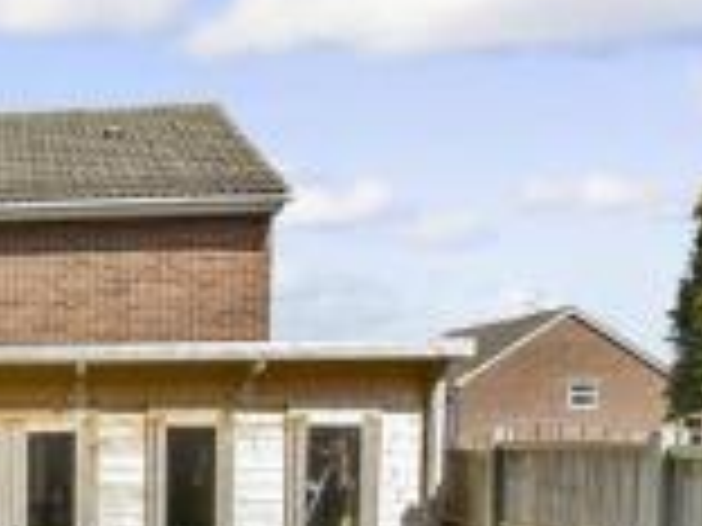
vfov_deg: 31.3
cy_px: 479
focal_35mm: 44
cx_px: -158
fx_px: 892
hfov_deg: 33.9
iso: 500
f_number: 11
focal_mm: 10
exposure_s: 1/500
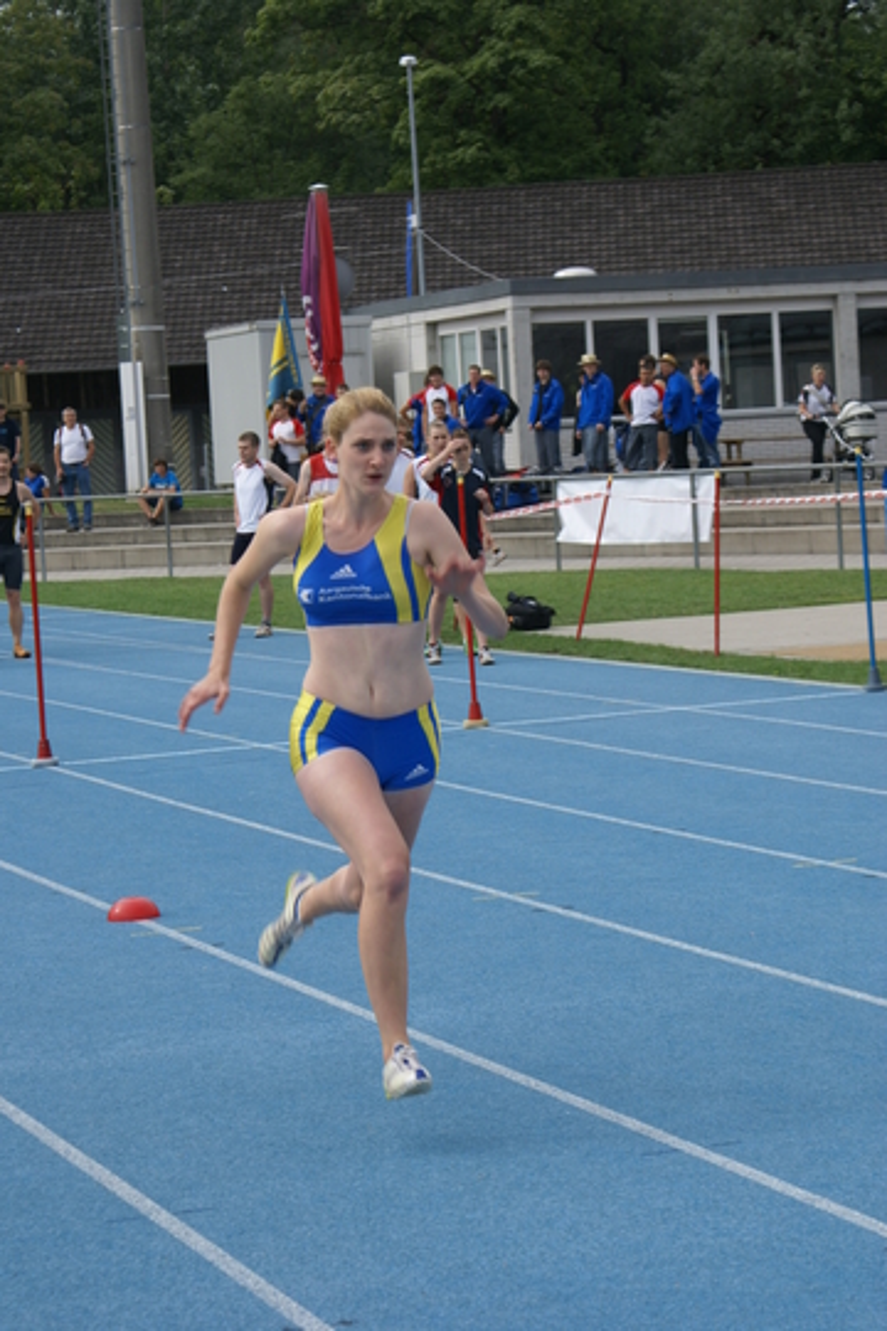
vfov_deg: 19.5
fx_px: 3880
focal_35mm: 105
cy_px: 666
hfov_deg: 13.0
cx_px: 444
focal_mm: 70
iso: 100
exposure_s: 1/320
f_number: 6.3
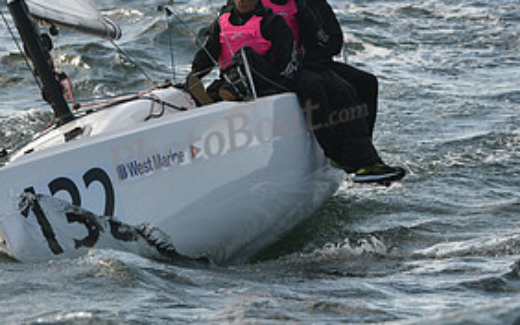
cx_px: 15
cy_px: 258
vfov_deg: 2.8
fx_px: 6531
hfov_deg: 4.6
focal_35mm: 461
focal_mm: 220
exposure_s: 1/1600
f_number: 6.3
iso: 320
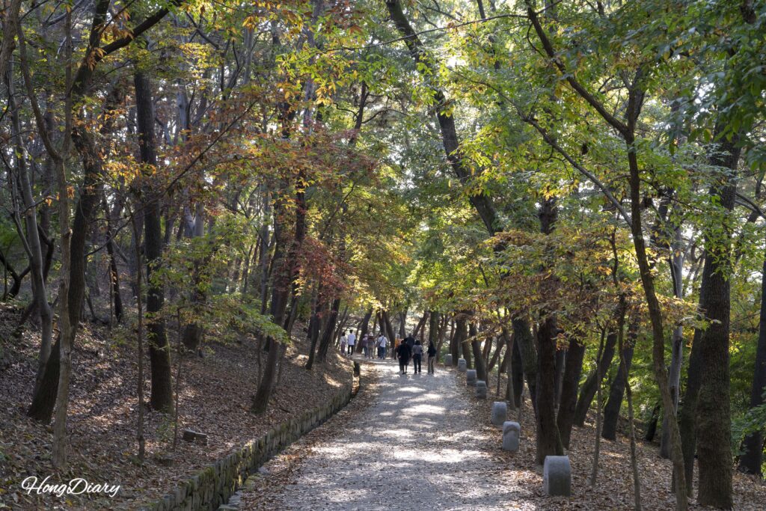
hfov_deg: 33.4
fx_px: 1277
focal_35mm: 60
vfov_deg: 22.6
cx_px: 383
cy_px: 256
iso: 1600
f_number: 5.6
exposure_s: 1/160
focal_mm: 60
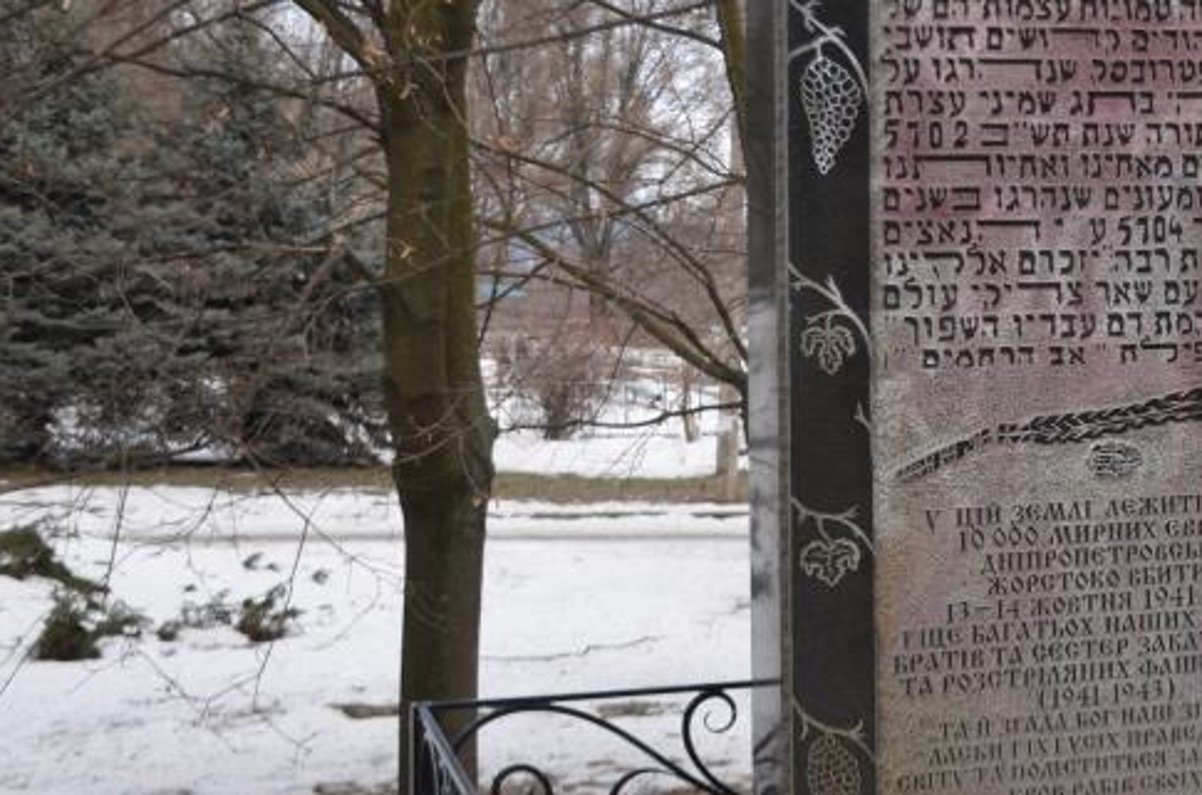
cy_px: 186
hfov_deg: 25.6
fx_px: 2532
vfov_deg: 17.7
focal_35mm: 76
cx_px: 1145
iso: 100
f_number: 5
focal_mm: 24
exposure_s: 1/200
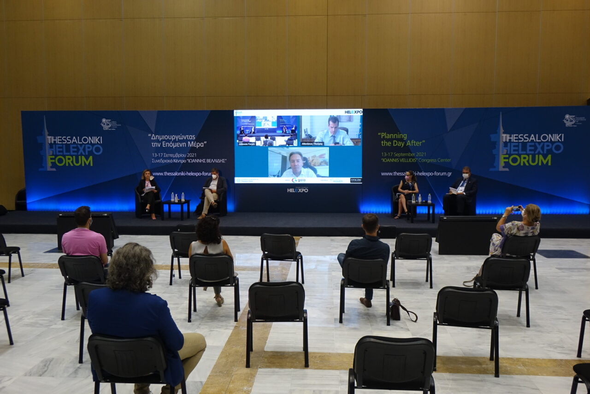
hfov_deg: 58.7
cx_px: 295
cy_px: 197
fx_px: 525
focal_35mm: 32
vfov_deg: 41.2
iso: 800
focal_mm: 11.8
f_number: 3.2
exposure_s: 1/200
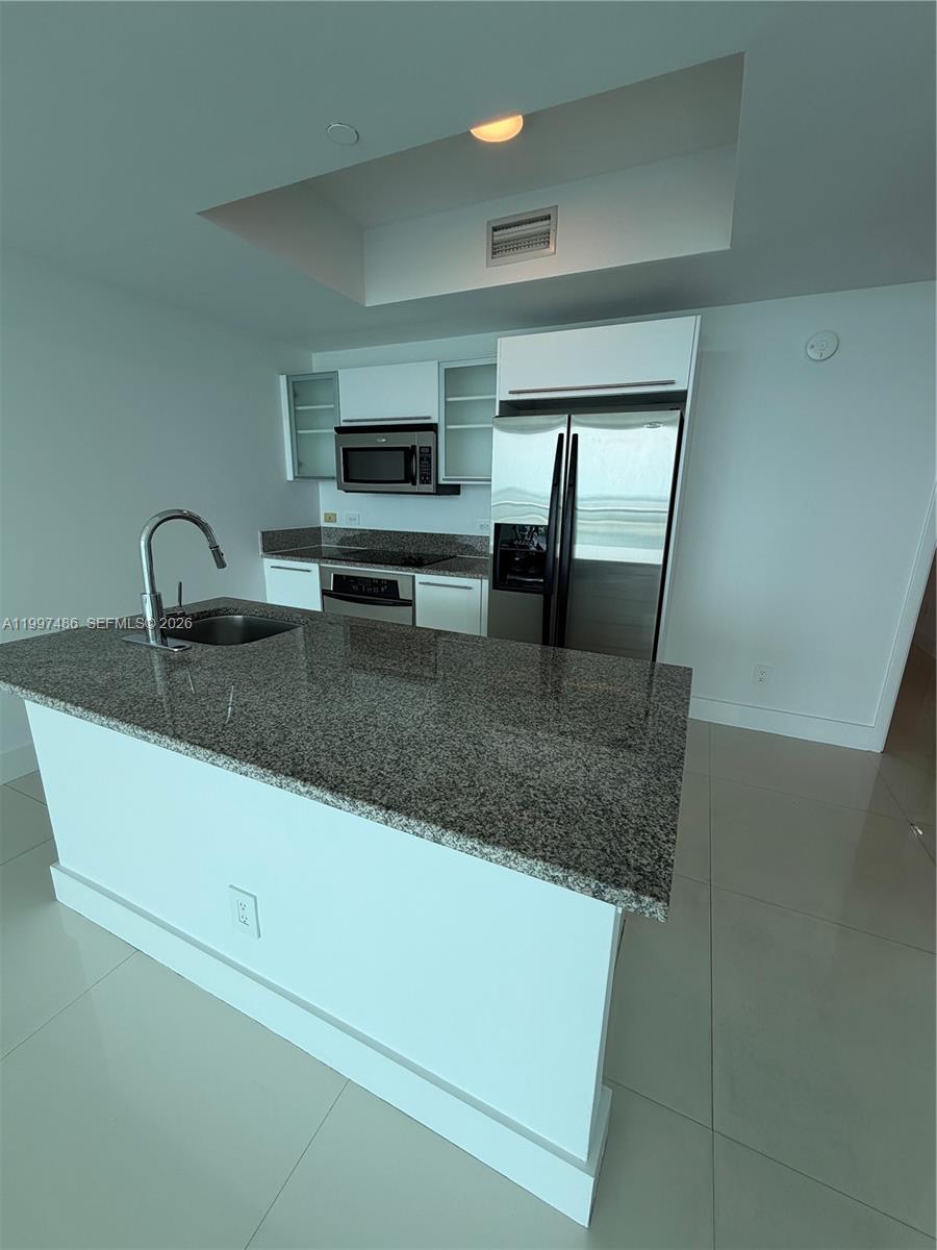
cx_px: 468
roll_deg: -1.0
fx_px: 505
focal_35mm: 14
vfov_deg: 102.1
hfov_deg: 85.7
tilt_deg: -14.2
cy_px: 625
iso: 32
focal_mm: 2.22
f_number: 2.2
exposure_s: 1/120
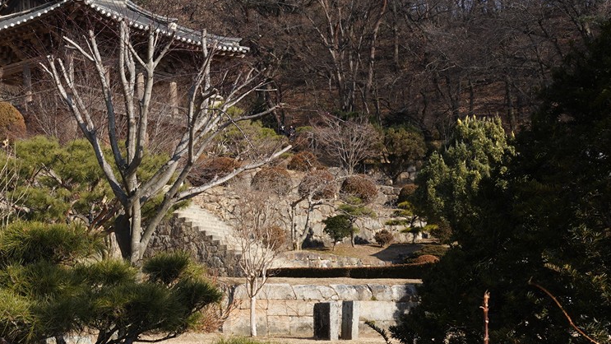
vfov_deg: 15.1
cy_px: 332
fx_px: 1280
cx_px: -36
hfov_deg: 25.2
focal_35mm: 79
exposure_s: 1/100
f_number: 11
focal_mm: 28
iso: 100
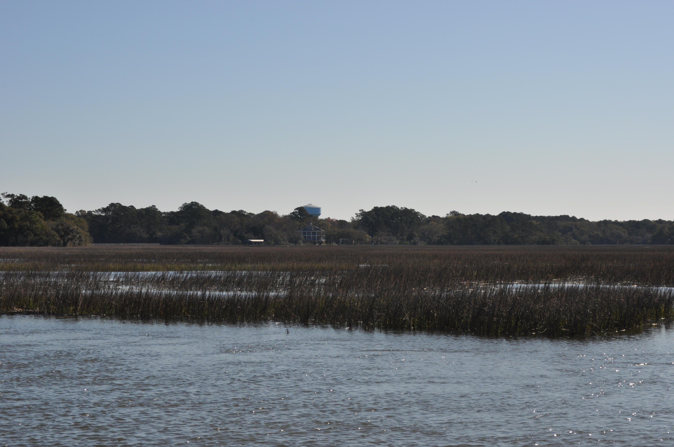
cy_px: 224
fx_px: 1543
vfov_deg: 16.5
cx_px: 337
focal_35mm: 82
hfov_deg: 24.6
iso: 200
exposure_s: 1/400
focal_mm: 55
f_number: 10
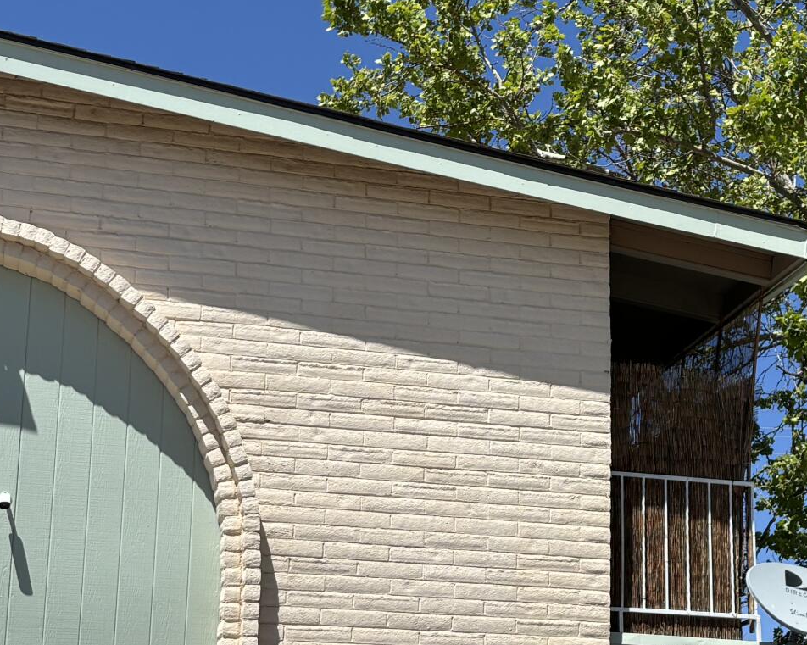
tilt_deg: +13.5
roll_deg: -0.8
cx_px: 487
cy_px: 445
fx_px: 1910
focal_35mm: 80
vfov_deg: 19.1
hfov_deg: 23.8
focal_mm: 5.96
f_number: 1.6
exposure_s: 1/4630
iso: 50
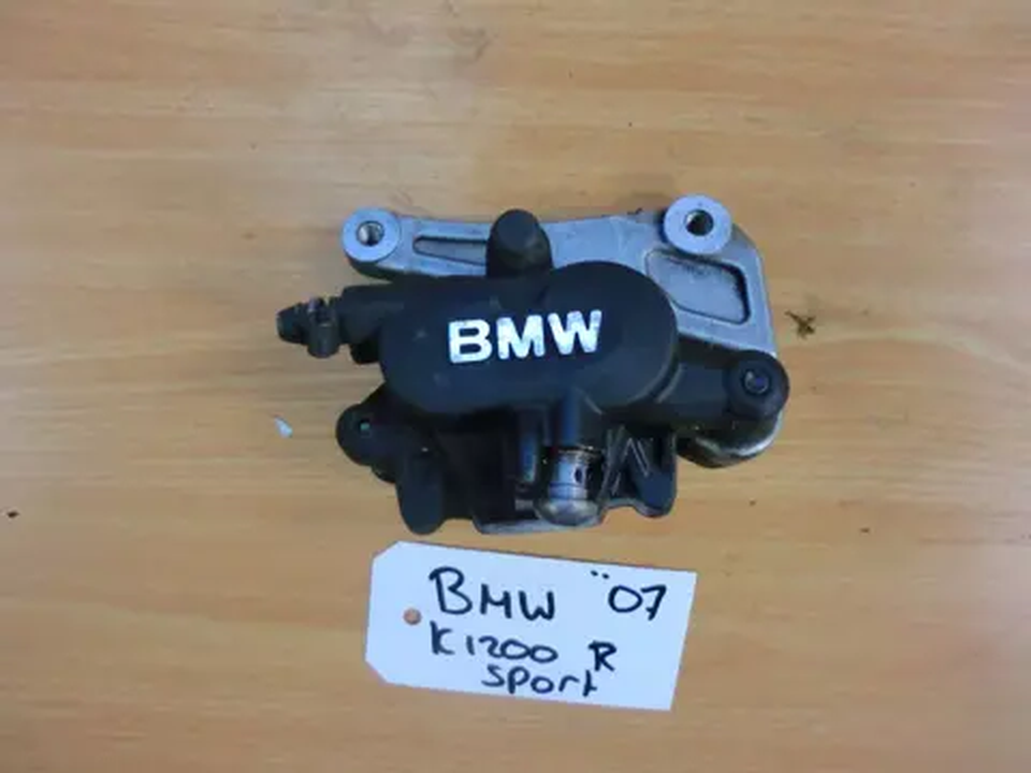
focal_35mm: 27
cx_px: 516
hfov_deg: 65.3
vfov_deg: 51.4
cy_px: 386
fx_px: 804
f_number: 3.2
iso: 500
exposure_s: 1/60
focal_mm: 4.9
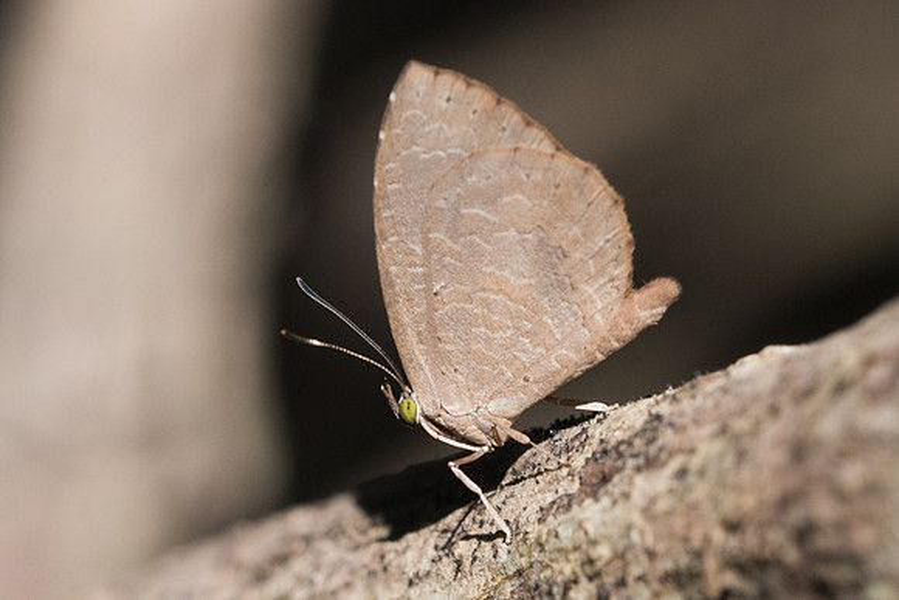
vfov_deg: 3.3
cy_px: 410
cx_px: 510
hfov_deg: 4.9
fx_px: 10464
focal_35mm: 419
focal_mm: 150
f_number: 11
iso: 1000
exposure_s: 1/640
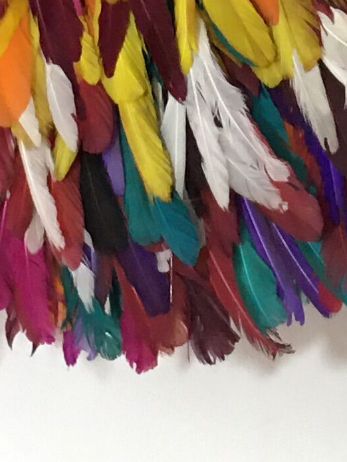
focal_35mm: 168
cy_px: -386
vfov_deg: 10.9
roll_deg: -3.1
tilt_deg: +9.4
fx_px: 2245
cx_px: 195
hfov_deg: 8.8
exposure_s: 1/17
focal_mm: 4.15
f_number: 2.2
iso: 80
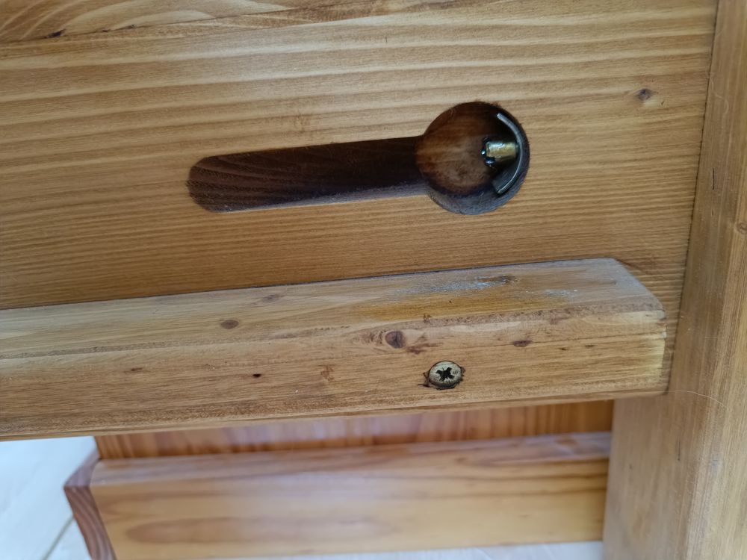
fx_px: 518
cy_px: 280
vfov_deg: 56.8
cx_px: 374
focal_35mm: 24
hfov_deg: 71.6
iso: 1438
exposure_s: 1/25
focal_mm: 5.59
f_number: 1.88
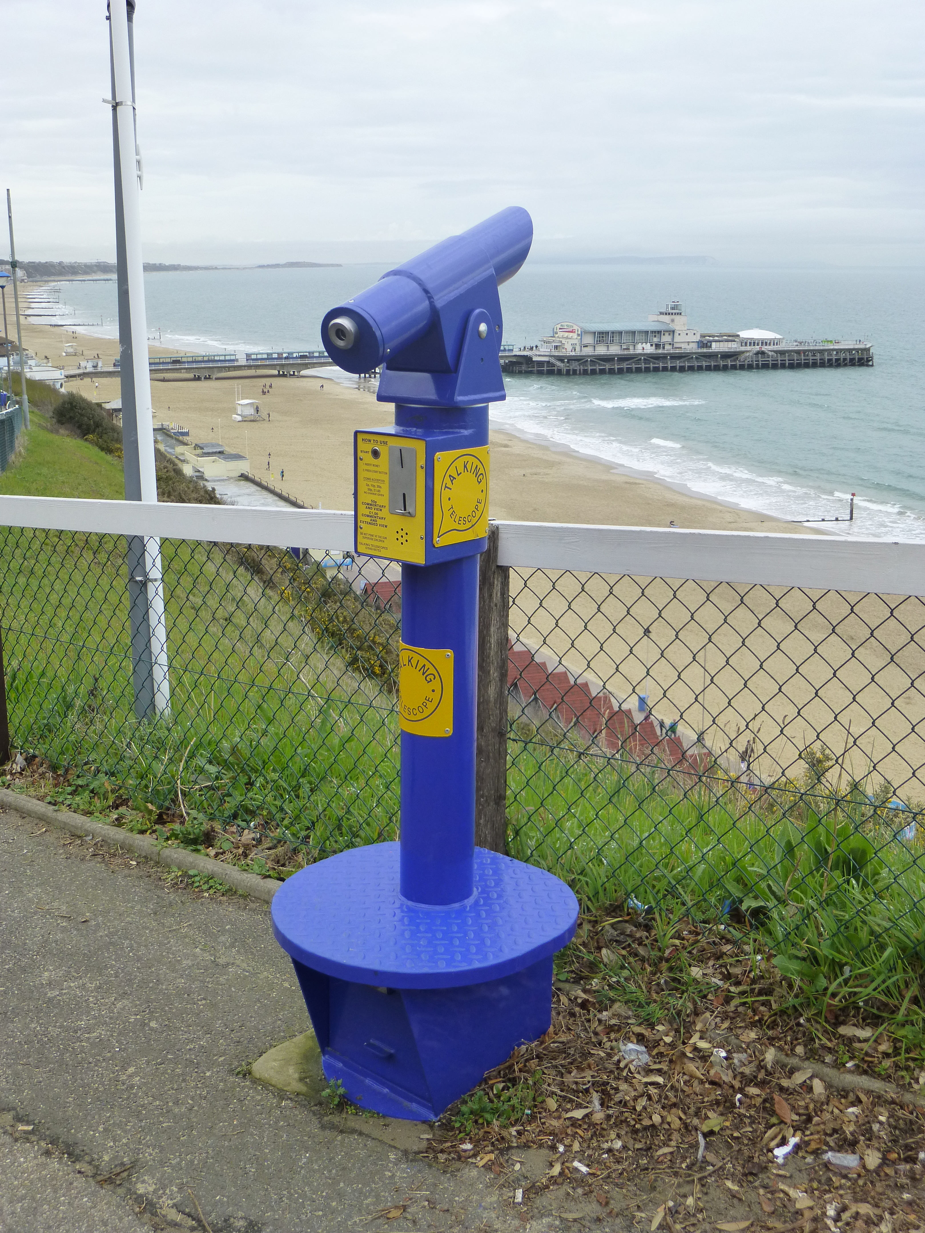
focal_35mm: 41
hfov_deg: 35.1
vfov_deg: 45.8
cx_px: 462
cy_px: 616
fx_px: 1461
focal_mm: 7.4
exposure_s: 1/250
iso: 160
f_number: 3.8
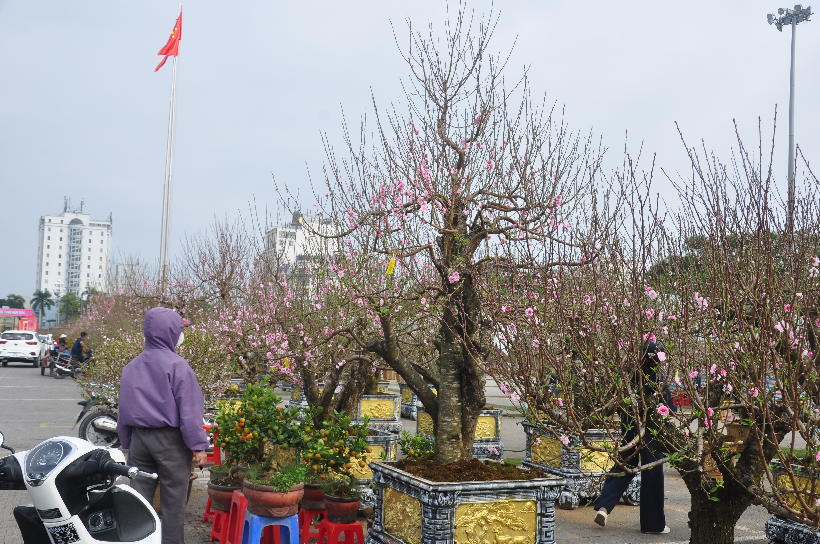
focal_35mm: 36
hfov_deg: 53.2
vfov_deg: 36.8
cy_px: 272
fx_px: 819
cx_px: 410
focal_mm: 24
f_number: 10
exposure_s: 1/200
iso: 200
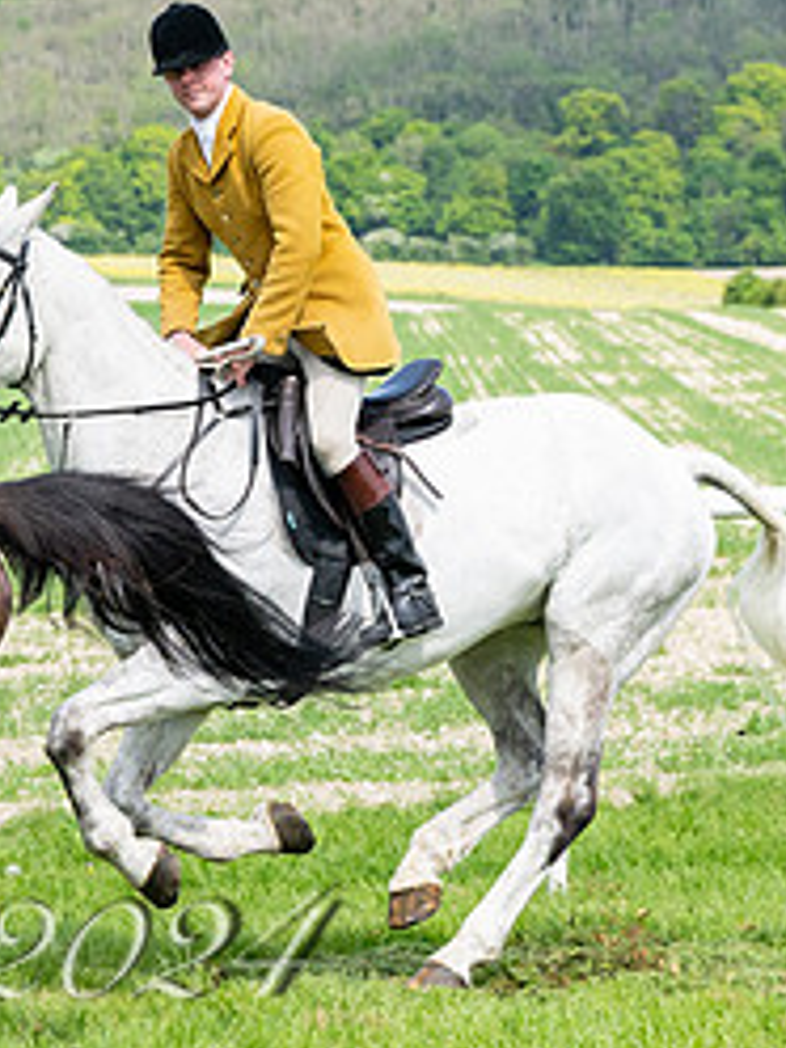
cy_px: 528
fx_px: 6600
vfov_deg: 9.1
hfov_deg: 6.8
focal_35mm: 218
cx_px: -83
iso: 400
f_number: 5
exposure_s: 1/2000
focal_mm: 70
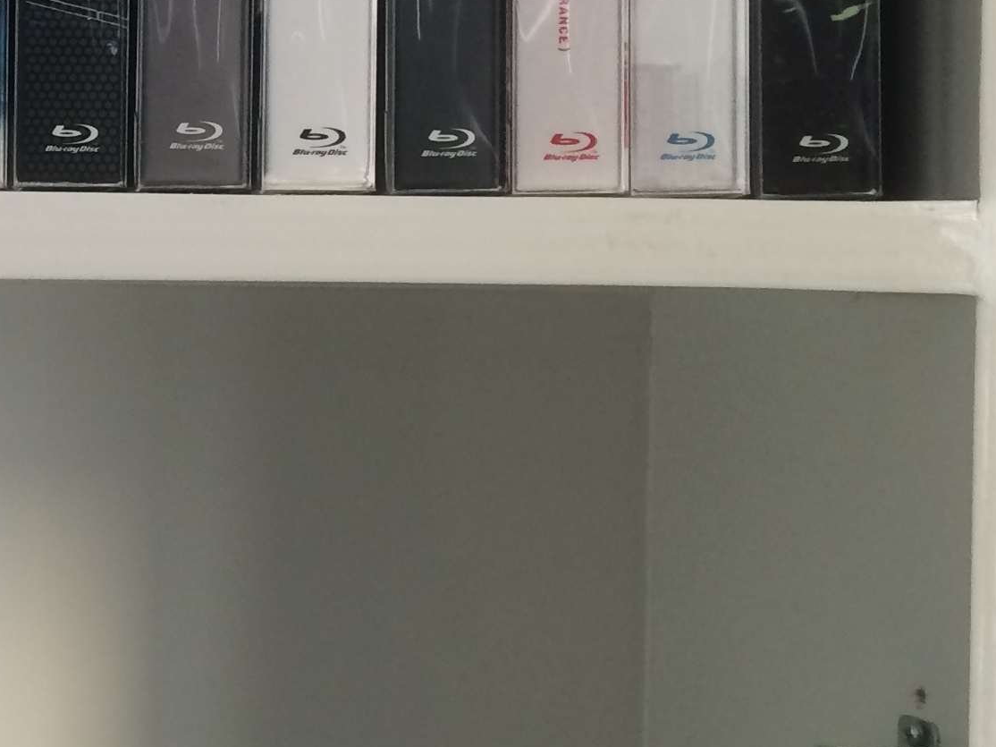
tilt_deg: -1.0
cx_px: -409
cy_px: 287
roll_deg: -1.0
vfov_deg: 17.3
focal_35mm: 85
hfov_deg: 20.4
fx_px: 2445
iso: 50
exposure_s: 1/33
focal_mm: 4.15
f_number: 2.2
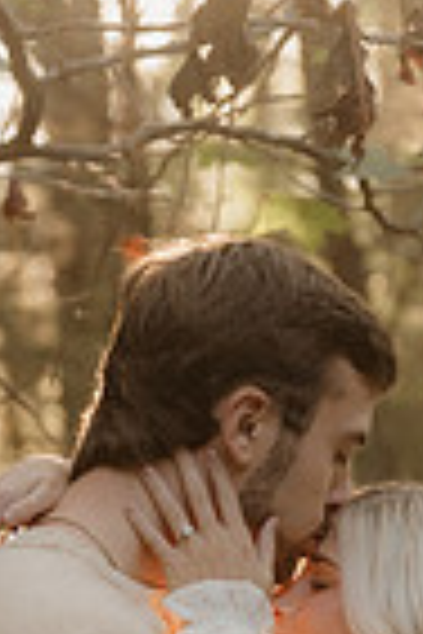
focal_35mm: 319
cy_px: 845
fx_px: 5622
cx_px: 306
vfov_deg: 6.4
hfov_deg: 4.3
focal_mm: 67
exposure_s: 1/160
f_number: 2.8
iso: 500
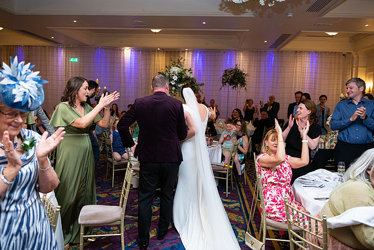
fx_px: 301
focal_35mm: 29
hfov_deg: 63.6
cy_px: 125
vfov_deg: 45.0
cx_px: 187
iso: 800
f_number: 3.5
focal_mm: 29
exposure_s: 1/160
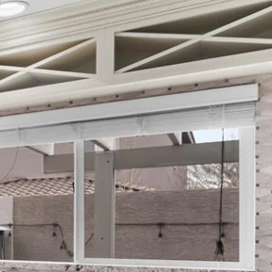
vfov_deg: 27.8
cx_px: -204
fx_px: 533
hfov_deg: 20.8
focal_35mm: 60
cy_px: 234
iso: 500
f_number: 8
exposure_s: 1/13
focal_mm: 19
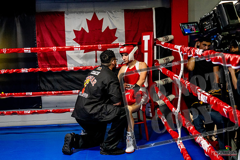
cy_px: 80
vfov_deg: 26.0
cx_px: 120
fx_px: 347
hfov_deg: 38.2
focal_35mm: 52
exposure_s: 1/800
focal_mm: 35
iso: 5000
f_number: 2.8
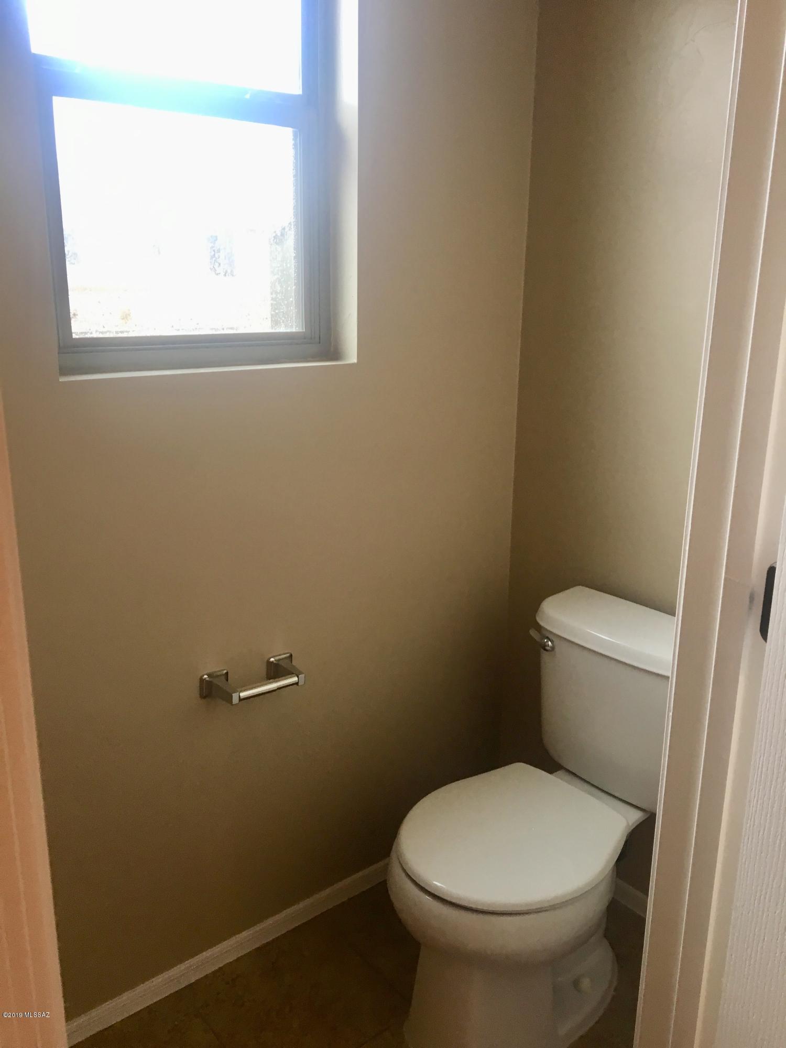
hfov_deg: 48.2
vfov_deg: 61.7
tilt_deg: -17.0
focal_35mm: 29
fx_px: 878
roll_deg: -0.2
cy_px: 524
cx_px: 393
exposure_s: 1/30
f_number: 2.2
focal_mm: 4.15
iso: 50
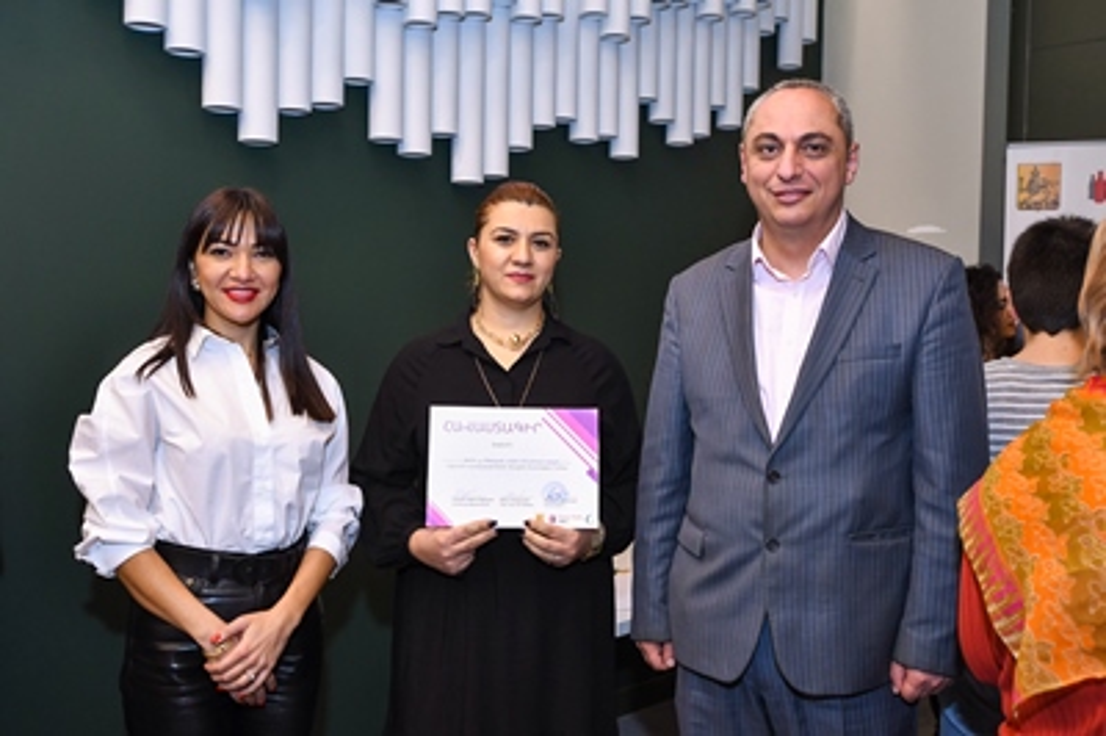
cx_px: 553
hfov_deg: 53.2
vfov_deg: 36.8
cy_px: 368
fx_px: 1105
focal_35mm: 36
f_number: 2.8
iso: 1250
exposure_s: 1/200
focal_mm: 24
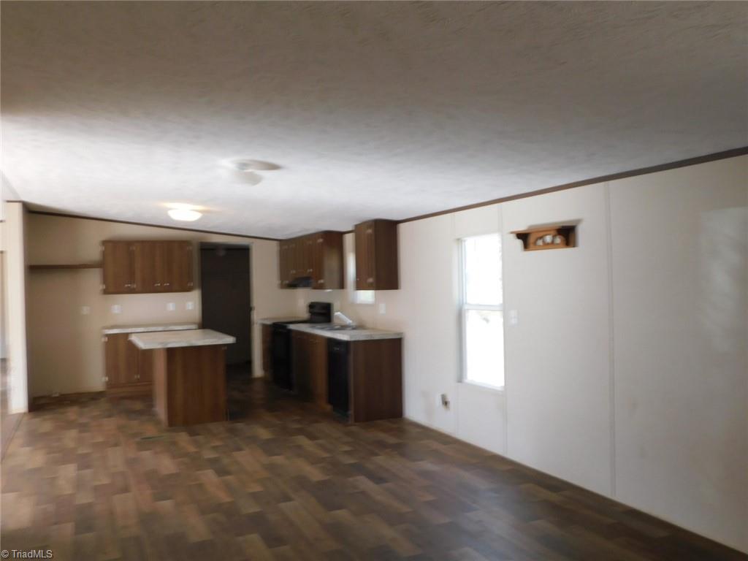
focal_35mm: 30
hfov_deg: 60.0
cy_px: 280
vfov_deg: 46.8
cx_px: 374
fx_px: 648
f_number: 3.2
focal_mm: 5.3
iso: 140
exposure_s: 1/30
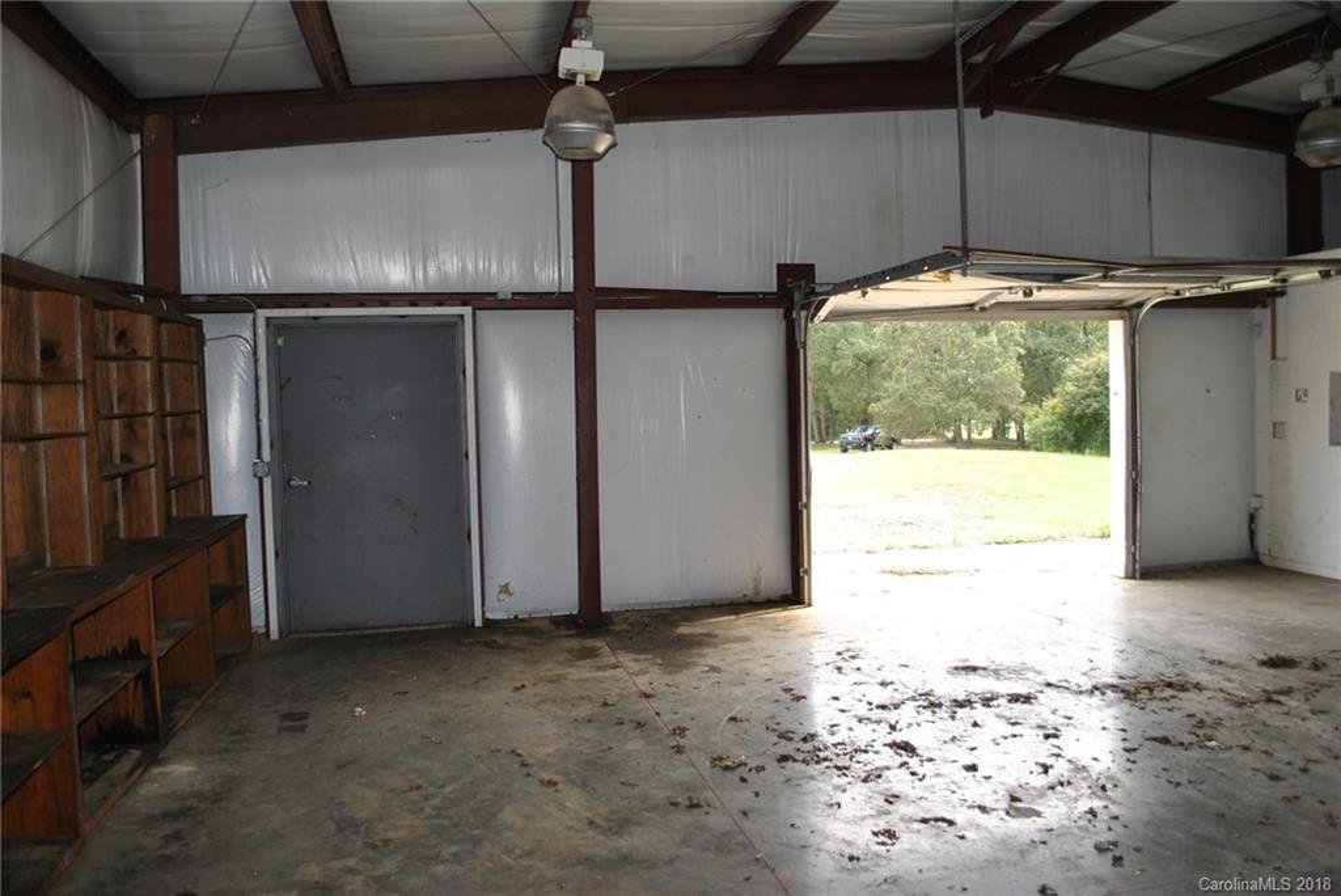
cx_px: 670
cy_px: 448
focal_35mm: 27
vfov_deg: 48.0
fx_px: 1006
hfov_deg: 67.4
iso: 110
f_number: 3.5
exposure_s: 1/125
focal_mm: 18
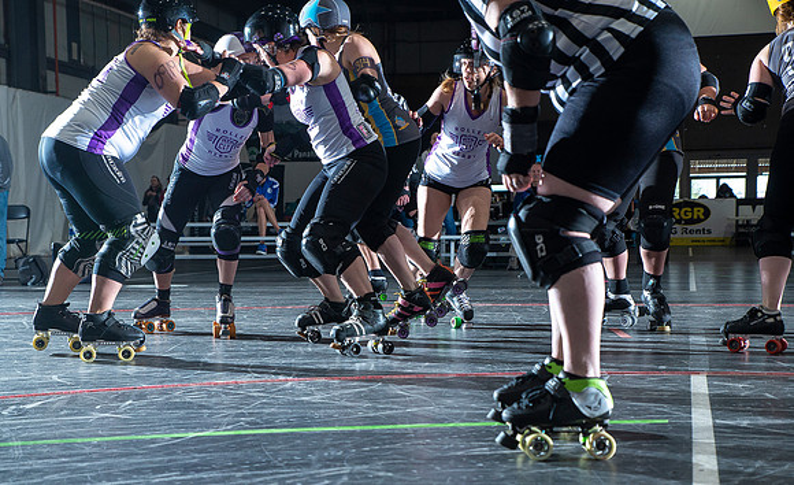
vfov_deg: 21.0
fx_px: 1305
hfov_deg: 33.8
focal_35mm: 61
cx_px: 382
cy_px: 314
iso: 800
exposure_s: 1/160
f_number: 7.1
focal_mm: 50
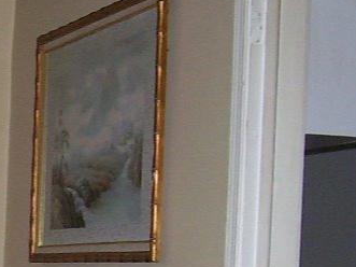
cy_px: 363
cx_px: -265
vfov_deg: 9.8
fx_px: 1522
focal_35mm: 148
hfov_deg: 12.3
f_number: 2.7
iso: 125
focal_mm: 5.6
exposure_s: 1/60
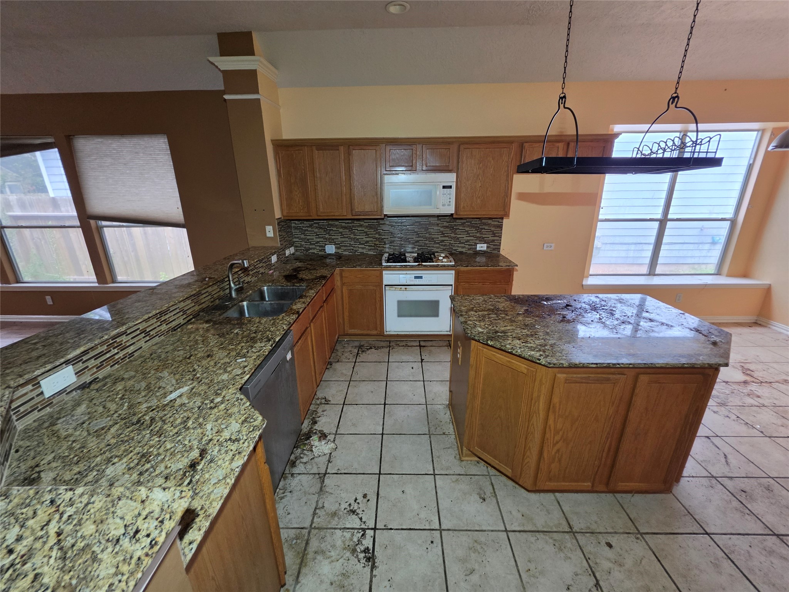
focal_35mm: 13
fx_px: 296
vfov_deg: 89.9
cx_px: 394
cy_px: 296
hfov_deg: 106.2
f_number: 1.9
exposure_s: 1/60
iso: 200
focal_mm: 2.2
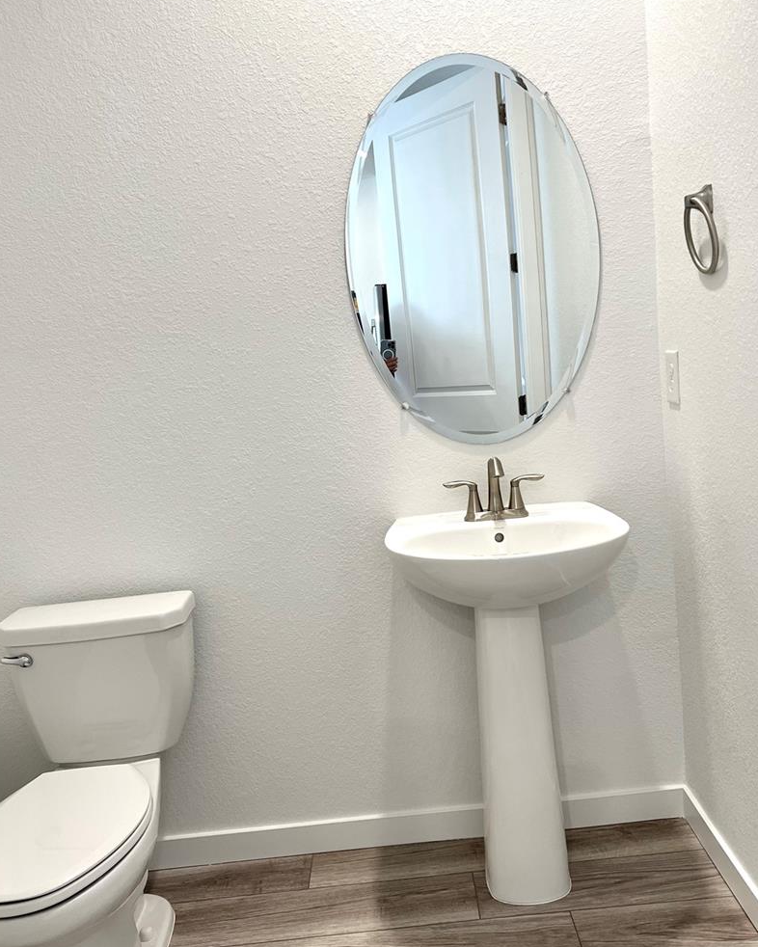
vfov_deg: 57.2
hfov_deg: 47.1
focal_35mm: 31
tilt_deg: -7.0
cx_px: 392
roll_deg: +6.4
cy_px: 472
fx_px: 869
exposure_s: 1/120
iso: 100
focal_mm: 5.7
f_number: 1.5
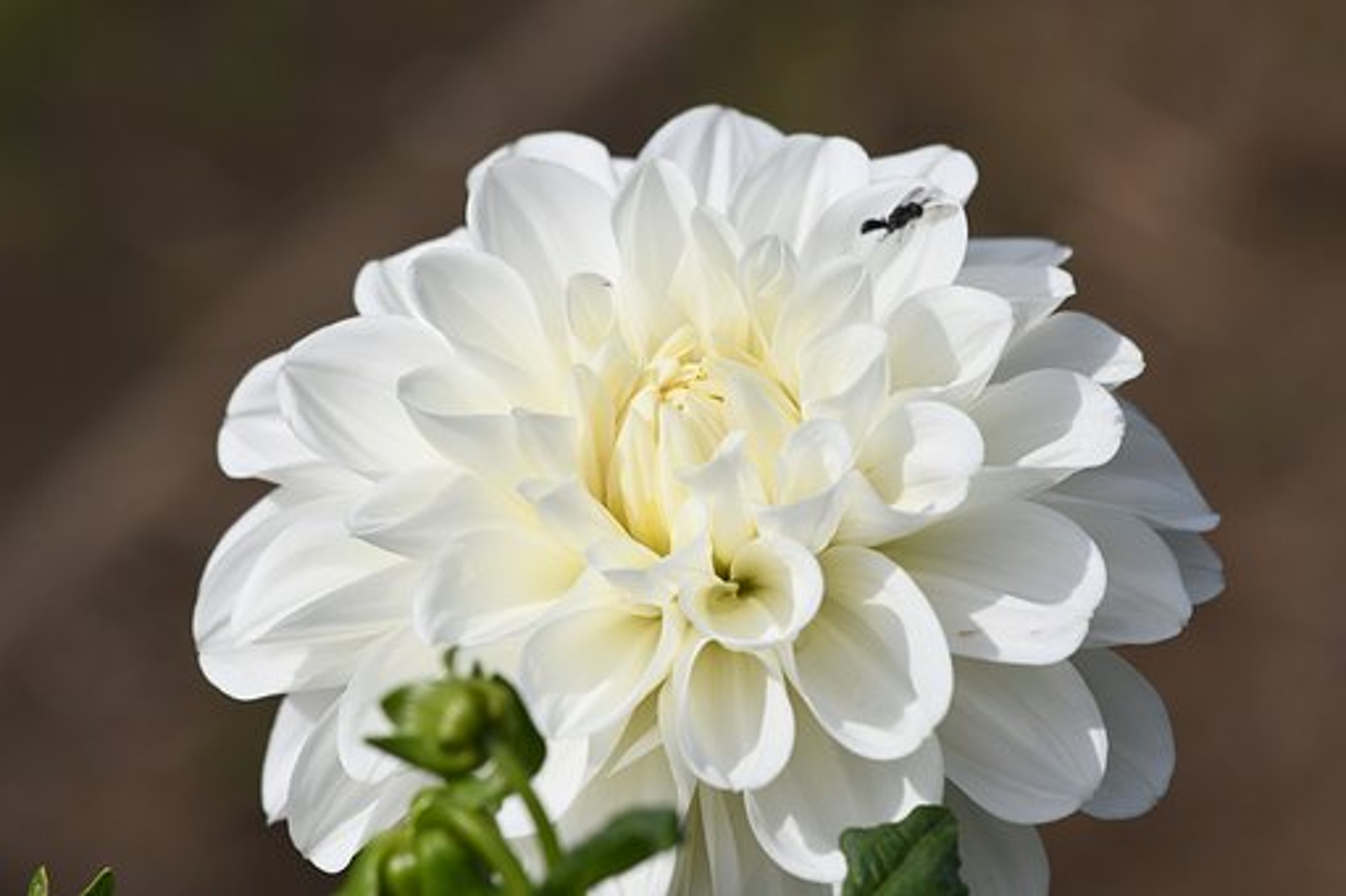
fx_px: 5868
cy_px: 448
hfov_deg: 13.1
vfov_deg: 8.7
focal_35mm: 157
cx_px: 673
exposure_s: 1/4000
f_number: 7.1
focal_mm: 105
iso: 500
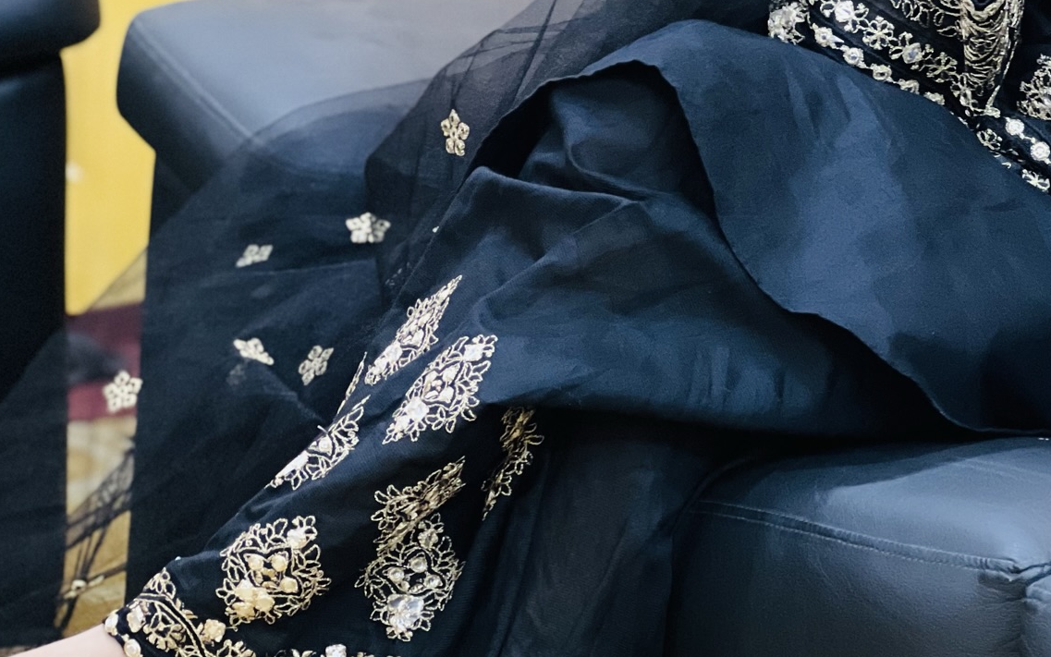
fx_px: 4211
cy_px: 33
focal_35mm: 147
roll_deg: -1.7
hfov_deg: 14.2
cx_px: 551
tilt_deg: -4.5
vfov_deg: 8.9
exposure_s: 1/17
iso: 400
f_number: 2.8
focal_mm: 9
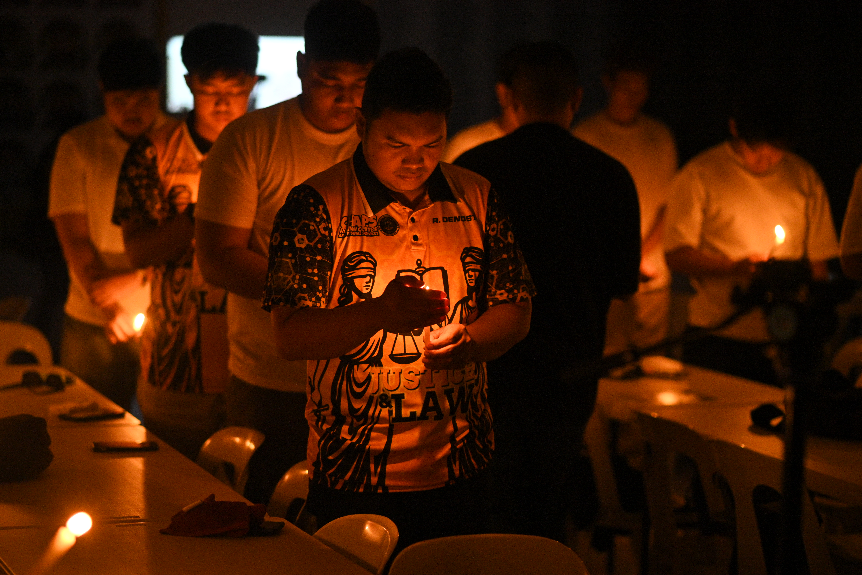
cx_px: 431
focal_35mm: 85
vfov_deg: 16.1
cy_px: 288
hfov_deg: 23.9
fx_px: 2036
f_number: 2.5
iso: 5000
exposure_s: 1/160
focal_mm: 85
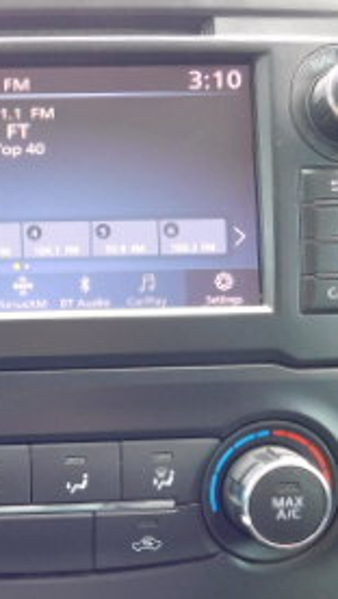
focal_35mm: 58
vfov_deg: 35.7
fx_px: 921
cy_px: 395
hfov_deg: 20.0
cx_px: -15
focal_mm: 4
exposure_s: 1/30
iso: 125
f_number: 3
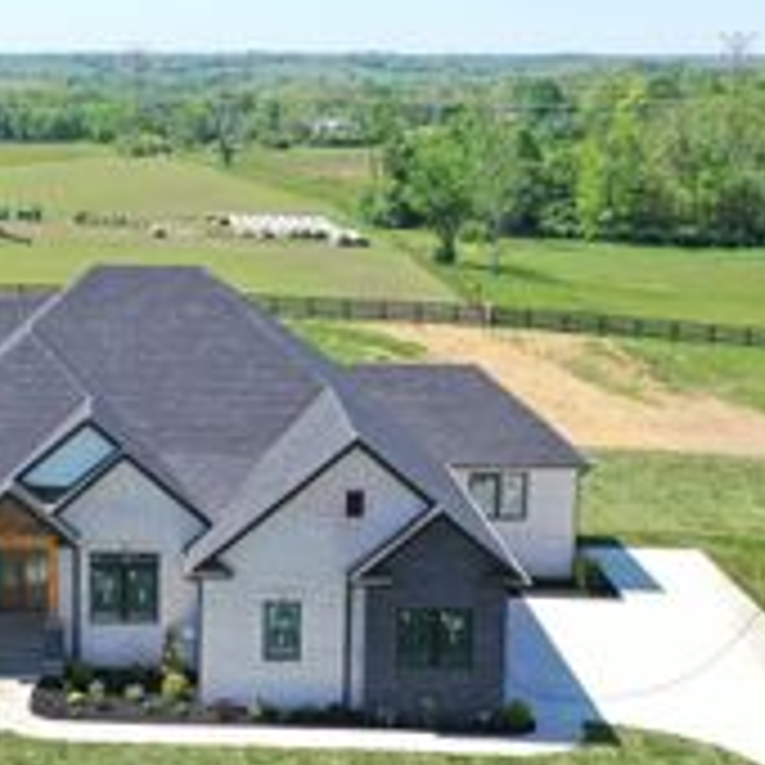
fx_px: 1750
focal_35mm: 70
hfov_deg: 24.1
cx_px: 112
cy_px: 349
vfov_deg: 24.6
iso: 100
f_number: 5
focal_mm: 10.26
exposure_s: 1/320
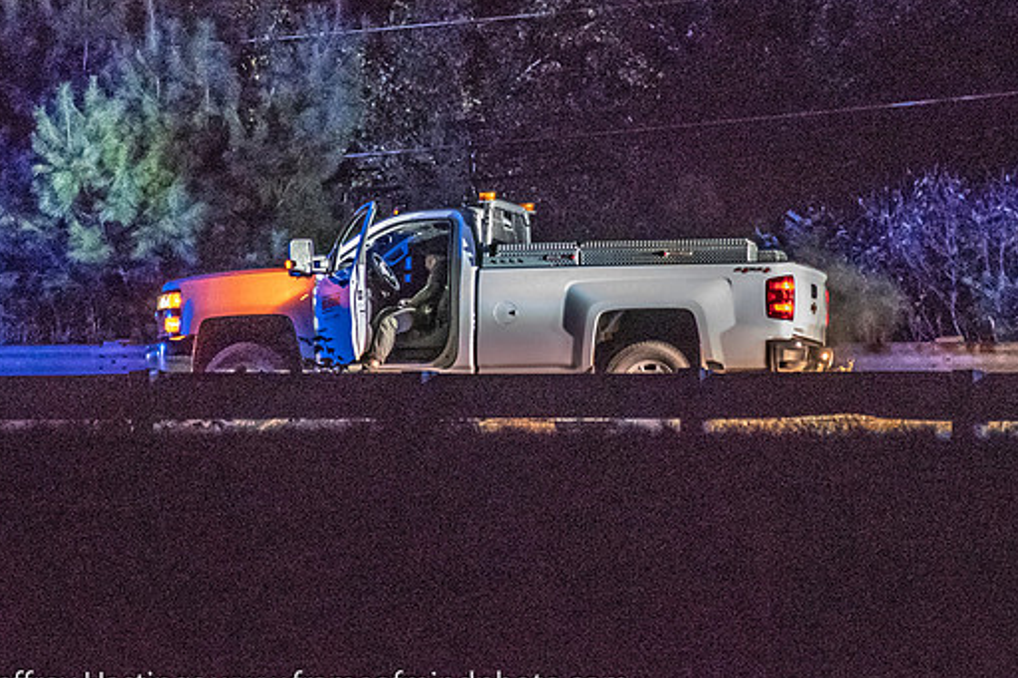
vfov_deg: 6.8
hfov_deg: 10.1
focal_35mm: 203
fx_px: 5738
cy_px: 286
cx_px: 608
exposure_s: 1/80
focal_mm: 98
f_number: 4.5
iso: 16000
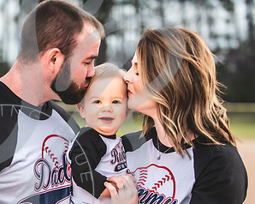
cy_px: 120
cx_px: 51
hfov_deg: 12.6
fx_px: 1146
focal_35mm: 152
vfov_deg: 10.1
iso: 100
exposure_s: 1/400
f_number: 2.8
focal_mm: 82
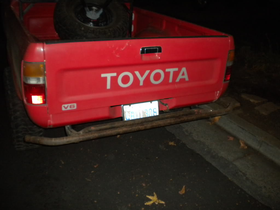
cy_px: 105
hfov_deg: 52.6
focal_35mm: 35
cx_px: 140
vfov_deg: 40.7
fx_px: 283
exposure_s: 1/30
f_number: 3.1
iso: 400
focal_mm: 6.3
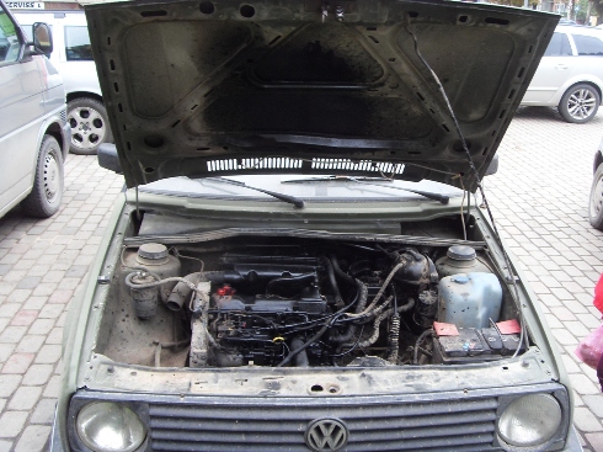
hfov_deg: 47.9
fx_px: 679
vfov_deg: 36.8
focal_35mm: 39
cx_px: 302
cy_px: 226
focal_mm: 6.6
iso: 200
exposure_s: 1/15
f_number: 3.5
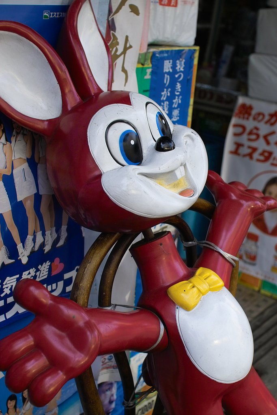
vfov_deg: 38.9
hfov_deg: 26.5
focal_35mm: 51
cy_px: 208
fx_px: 588
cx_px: 138
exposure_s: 1/250
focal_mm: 30
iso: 200
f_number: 4
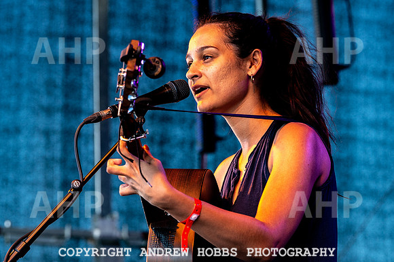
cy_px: 95
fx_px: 2015
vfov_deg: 7.4
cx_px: 228
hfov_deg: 11.2
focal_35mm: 184
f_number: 5.6
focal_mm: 140
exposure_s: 1/800
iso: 1250
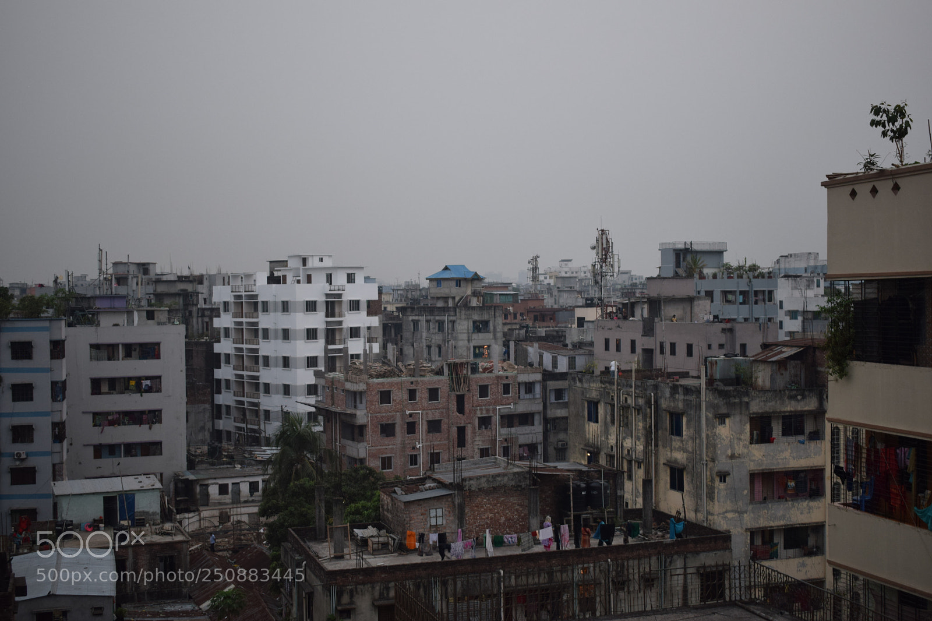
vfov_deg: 30.8
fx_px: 1126
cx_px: 466
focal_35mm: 44
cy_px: 310
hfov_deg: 45.0
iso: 400
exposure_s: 1/40
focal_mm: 29
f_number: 4.2
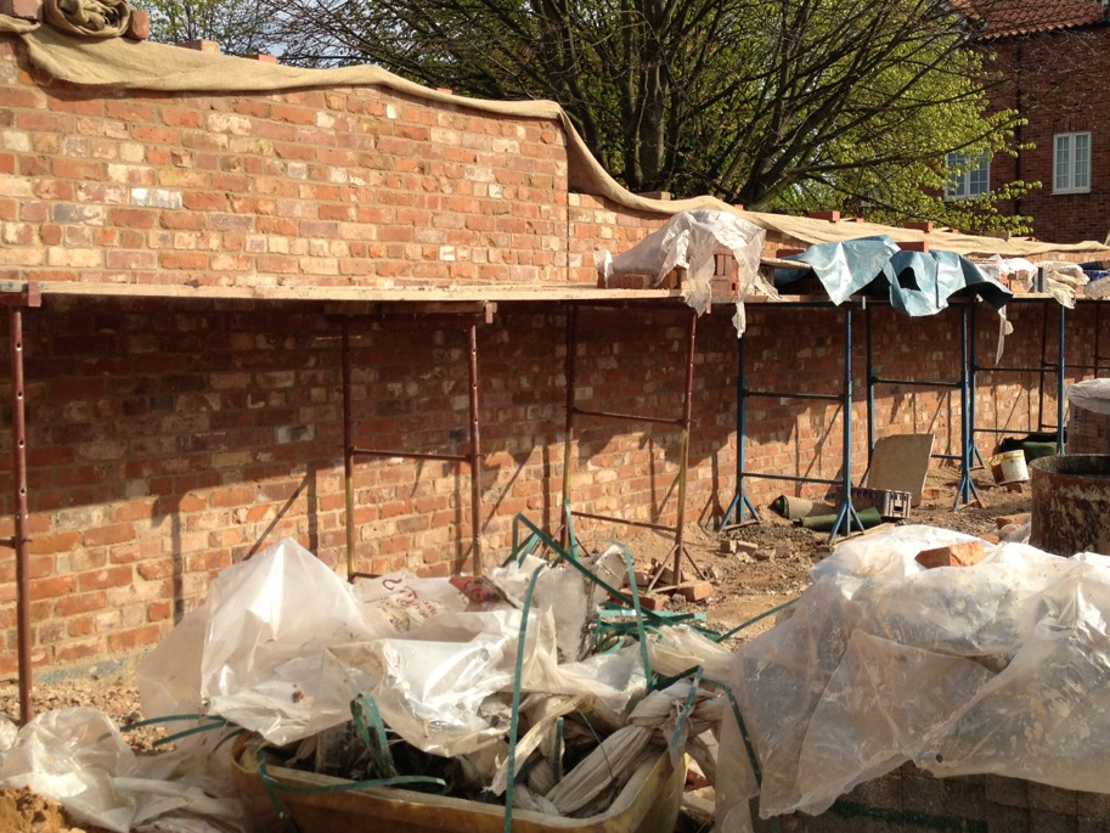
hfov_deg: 41.2
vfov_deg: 31.5
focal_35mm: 46
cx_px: 622
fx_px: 1475
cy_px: 343
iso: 64
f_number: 2.4
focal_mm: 4.28
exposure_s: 1/1381
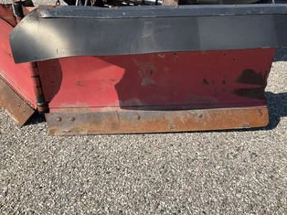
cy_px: 98
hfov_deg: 50.0
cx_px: 166
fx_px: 307
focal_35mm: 37
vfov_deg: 38.6
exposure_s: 1/1577
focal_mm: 3
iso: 25
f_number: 1.8
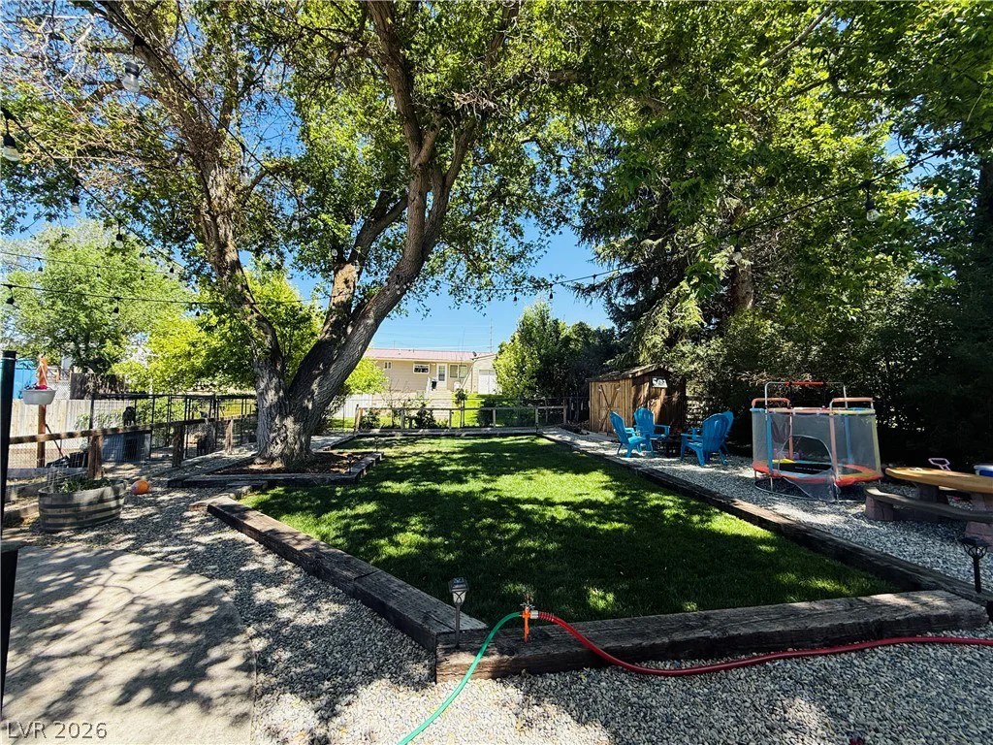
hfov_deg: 102.1
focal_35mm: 14
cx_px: 496
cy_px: 372
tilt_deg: +4.0
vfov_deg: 85.7
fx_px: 402
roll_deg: -2.2
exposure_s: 1/585
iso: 50
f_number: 2.2
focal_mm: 2.22
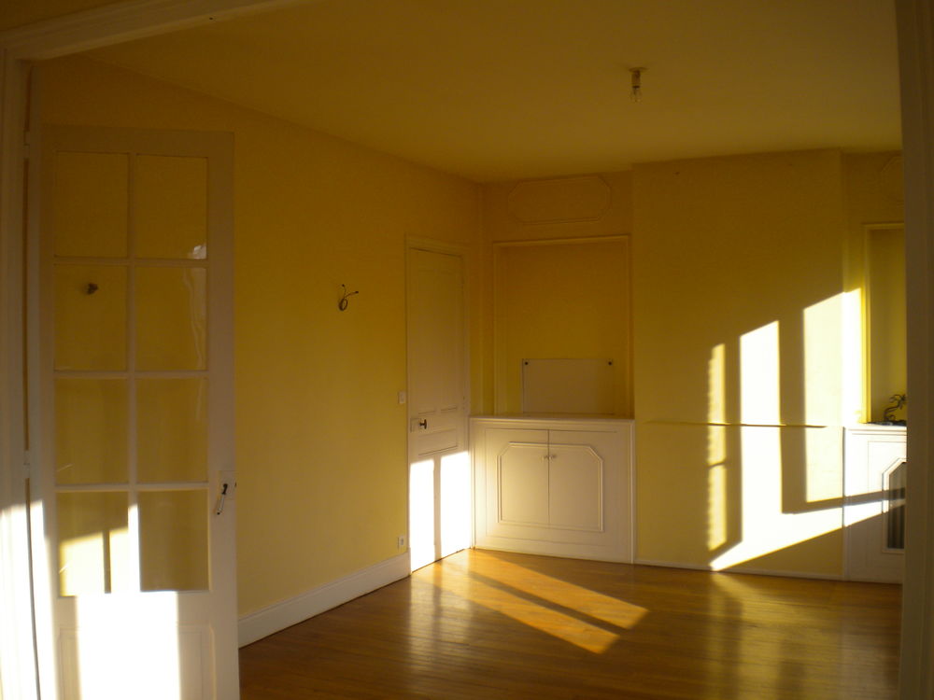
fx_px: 944
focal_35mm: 35
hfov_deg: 52.6
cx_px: 467
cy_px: 350
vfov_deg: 40.7
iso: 80
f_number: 4.6
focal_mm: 6.3
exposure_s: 1/271
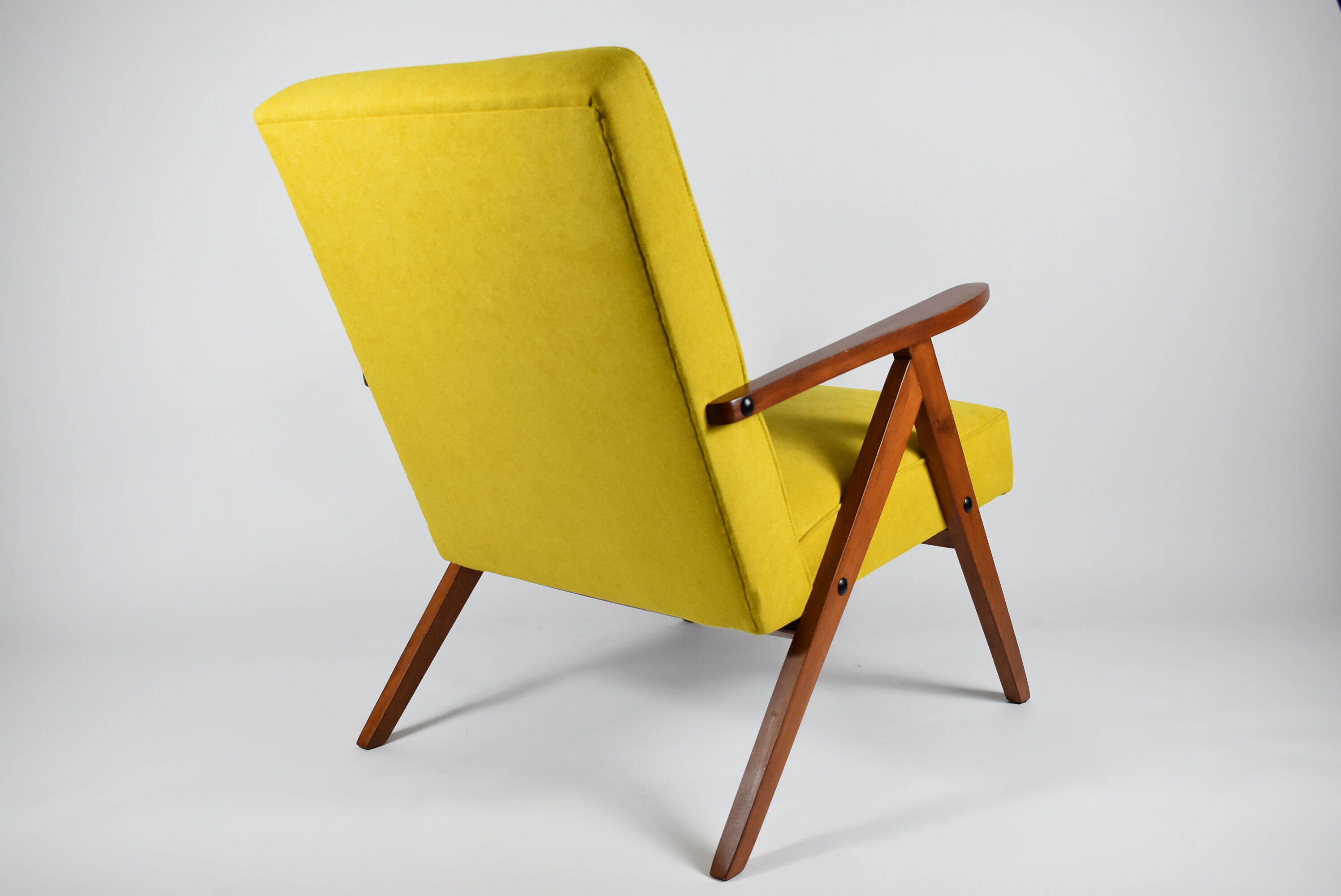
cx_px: 670
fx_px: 1454
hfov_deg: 49.5
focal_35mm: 39
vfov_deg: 34.3
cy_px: 448
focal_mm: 26
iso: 800
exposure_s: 1/125
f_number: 5.6
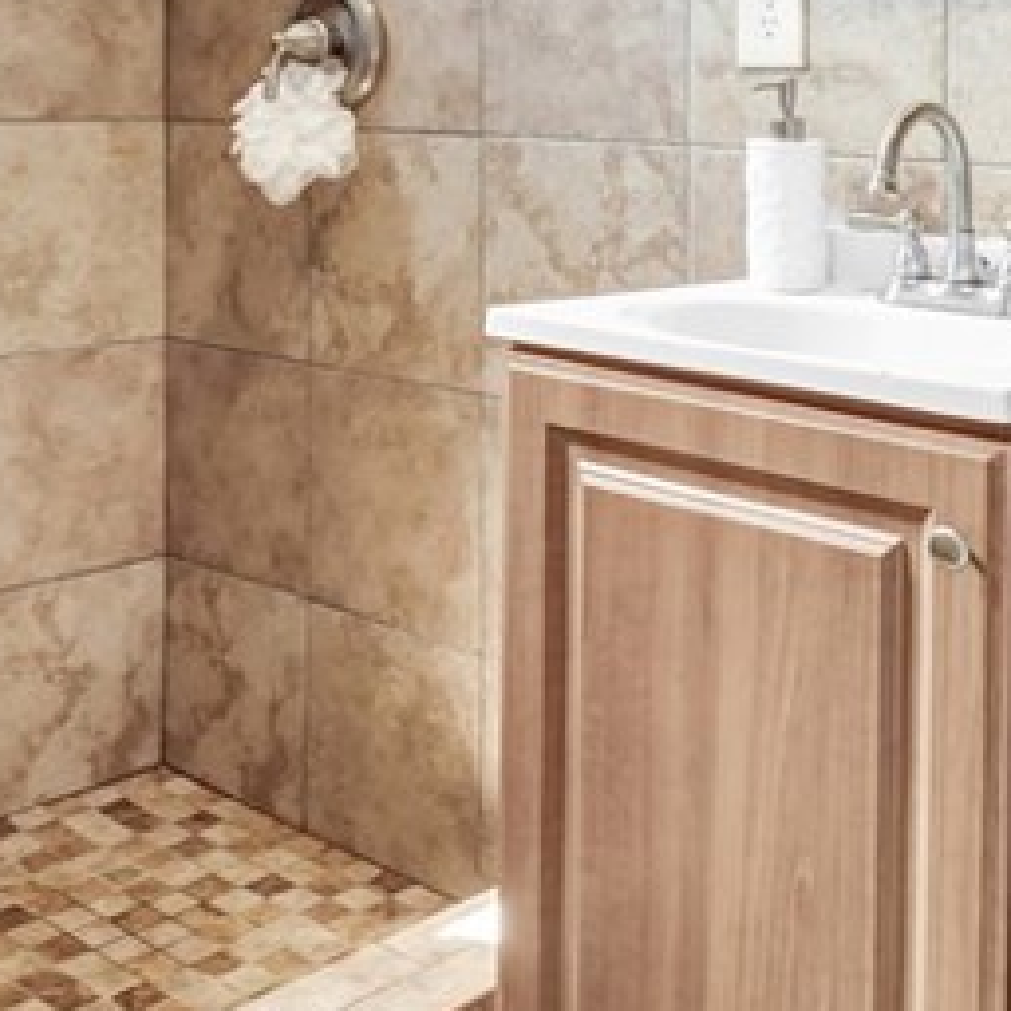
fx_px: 1685
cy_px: 118
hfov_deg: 33.4
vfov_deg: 31.9
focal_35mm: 51
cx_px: 533
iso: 400
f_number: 9
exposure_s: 1/4
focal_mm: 10
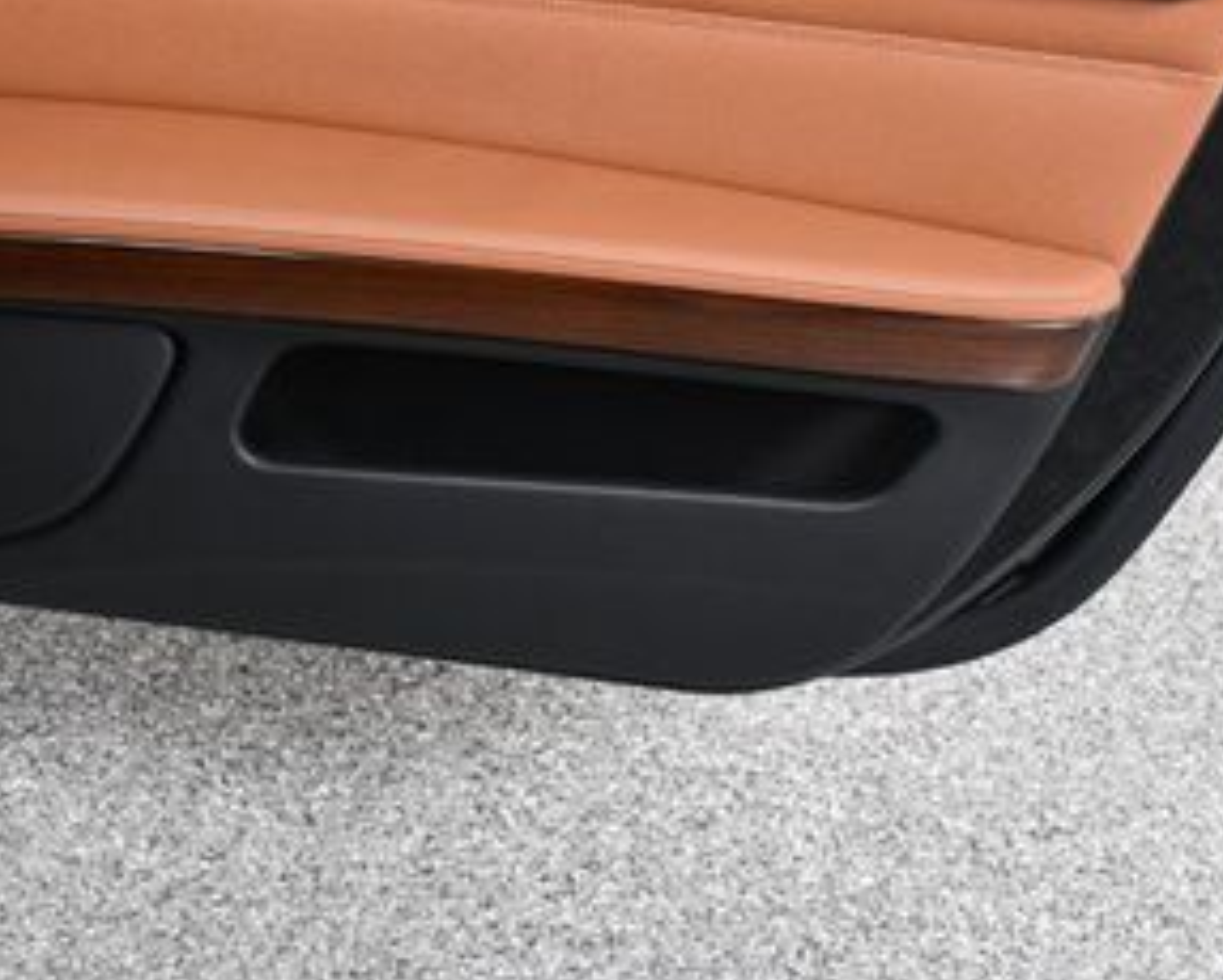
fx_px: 2572
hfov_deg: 25.9
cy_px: 153
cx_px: 124
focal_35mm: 71
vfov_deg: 21.2
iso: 100
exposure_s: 1/160
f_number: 7.1
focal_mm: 23
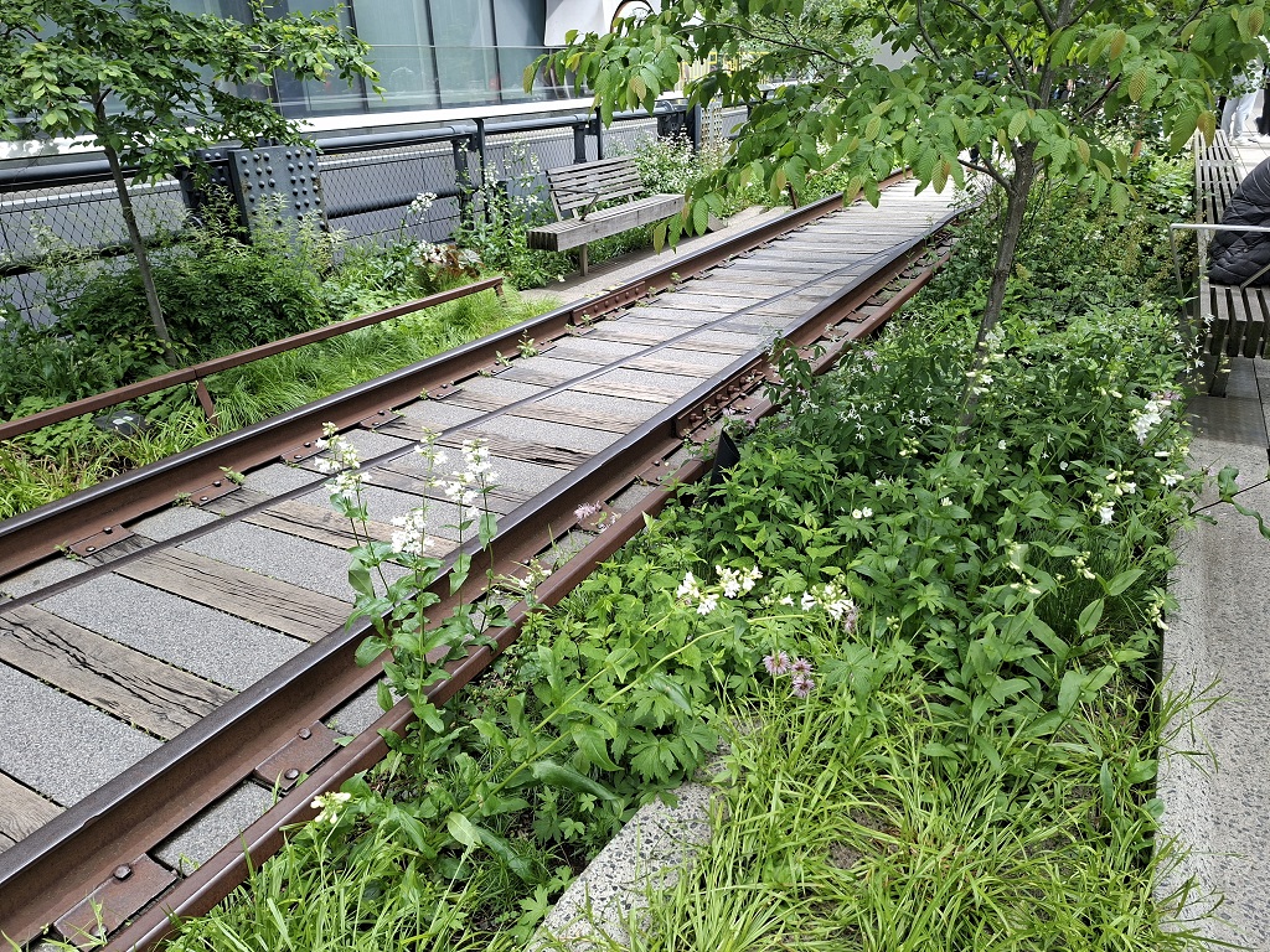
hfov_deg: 73.9
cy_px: 476
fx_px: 844
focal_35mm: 23
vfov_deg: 58.9
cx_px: 635
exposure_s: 1/240
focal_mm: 5.54
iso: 50
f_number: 1.8
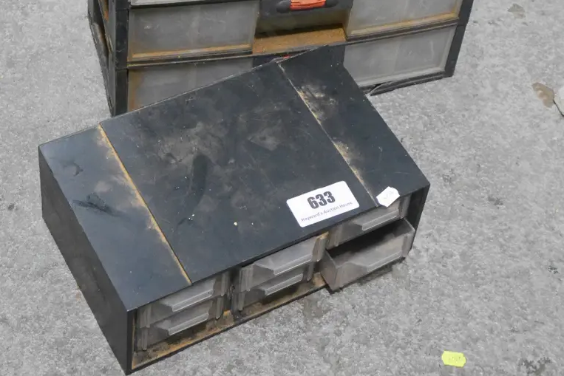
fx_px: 1269
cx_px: 281
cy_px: 11
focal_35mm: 81
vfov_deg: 16.6
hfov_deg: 25.1
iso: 3200
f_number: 5.5
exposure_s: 1/25
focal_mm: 29
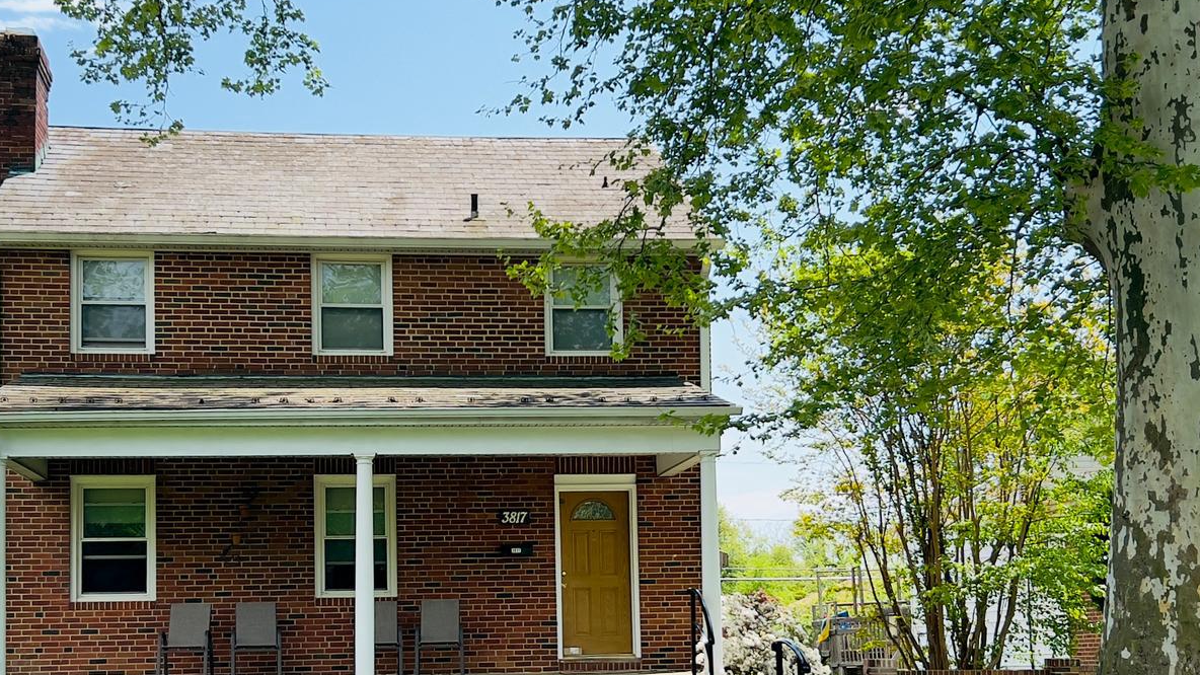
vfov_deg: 24.1
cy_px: 521
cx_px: 495
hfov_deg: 41.9
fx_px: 1559
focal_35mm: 49
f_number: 1.5
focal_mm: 5.7
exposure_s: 1/2513
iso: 50
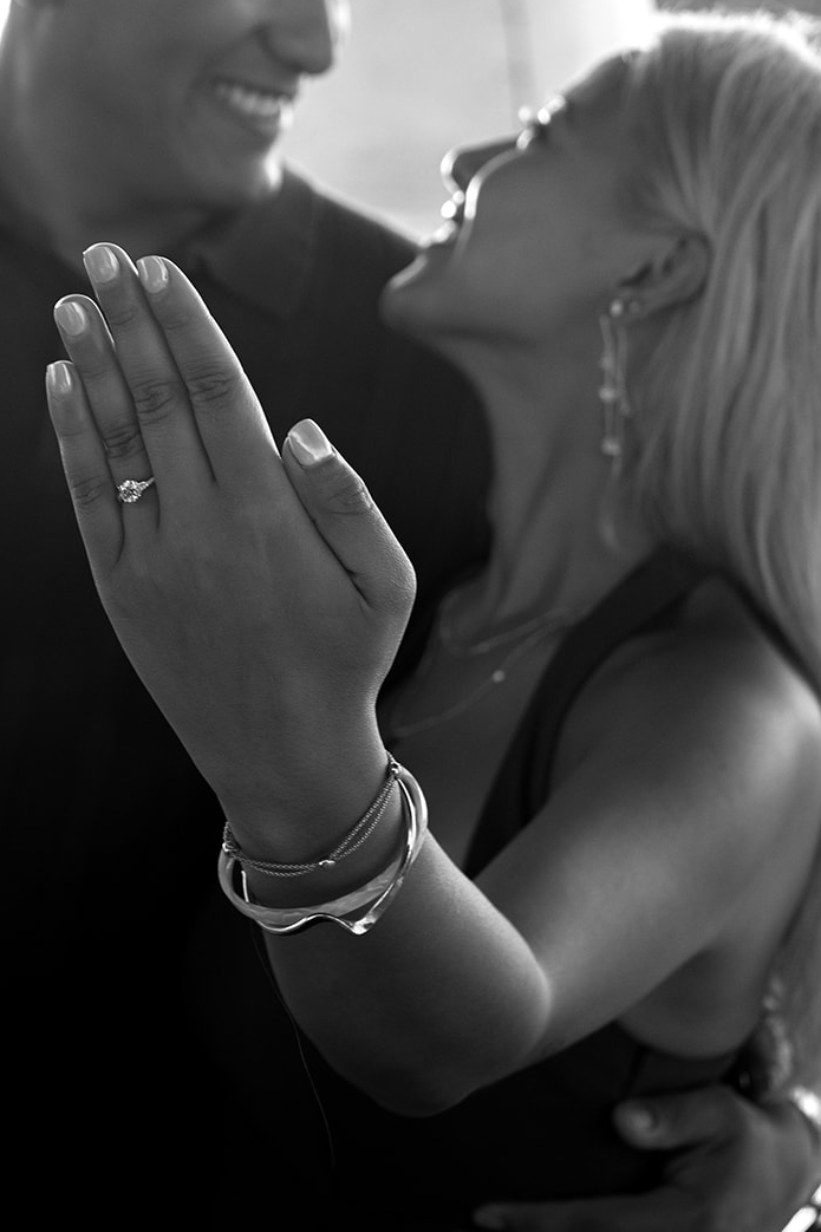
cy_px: 438
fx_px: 3045
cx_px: 297
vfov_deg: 22.8
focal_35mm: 89
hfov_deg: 15.3
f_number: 6.3
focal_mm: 58
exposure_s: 1/80
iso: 800
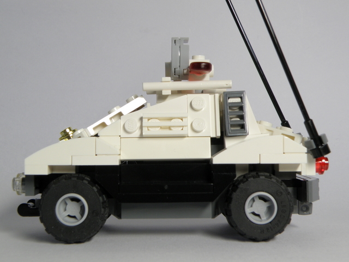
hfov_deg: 34.9
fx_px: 555
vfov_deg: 26.6
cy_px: 131
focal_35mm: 55
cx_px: 174
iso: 64
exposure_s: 1/25
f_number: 5
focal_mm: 9.77
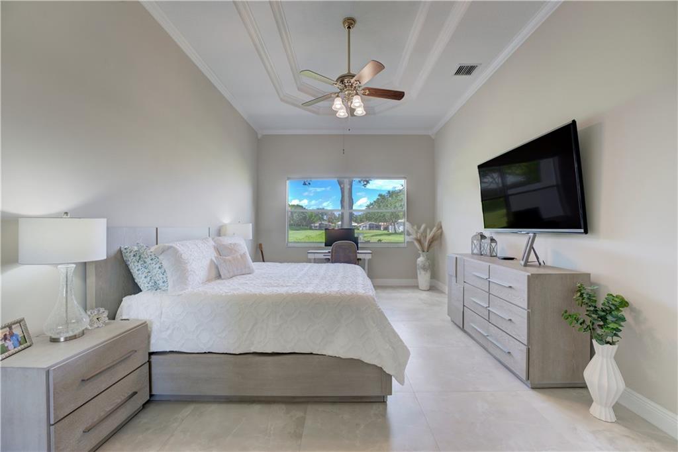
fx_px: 264
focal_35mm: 14
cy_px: 226
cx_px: 339
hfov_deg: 104.2
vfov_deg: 81.2
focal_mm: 14
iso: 400
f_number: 8
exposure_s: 1/25
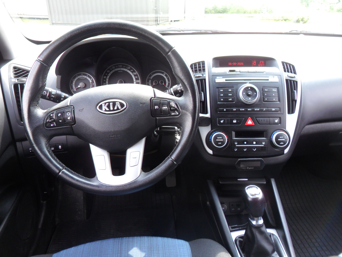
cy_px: 128
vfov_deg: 51.4
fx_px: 267
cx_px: 171
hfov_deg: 65.3
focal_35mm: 27
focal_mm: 4.9
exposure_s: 1/60
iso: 80
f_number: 3.5
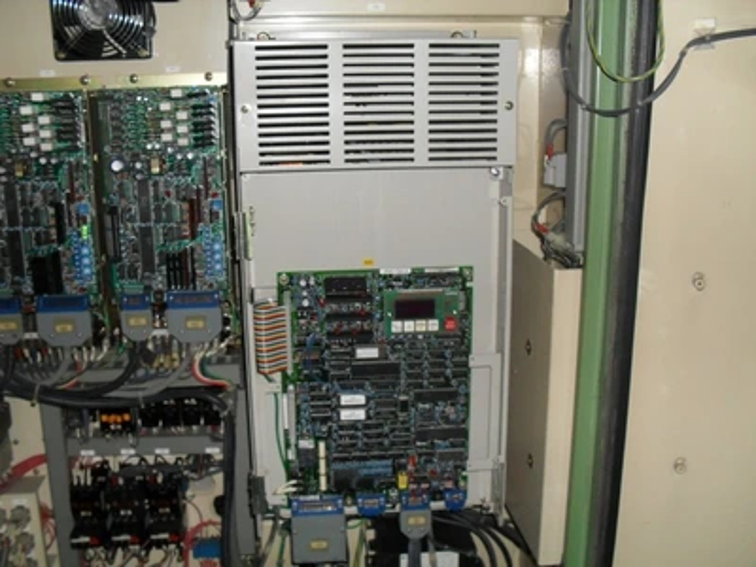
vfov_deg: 40.7
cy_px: 284
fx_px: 764
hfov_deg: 52.6
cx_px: 378
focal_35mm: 35
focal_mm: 6.3
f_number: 3.2
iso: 200
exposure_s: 1/45
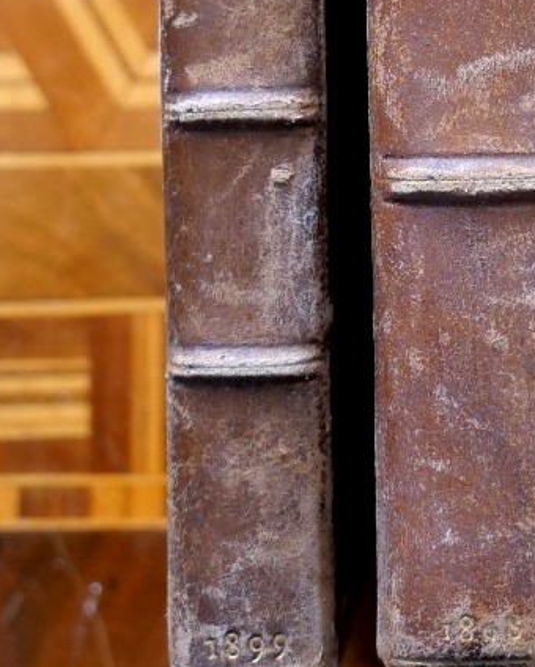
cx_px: 467
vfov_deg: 13.4
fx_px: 2727
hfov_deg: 11.1
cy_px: -236
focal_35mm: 138
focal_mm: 25
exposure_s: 1/60
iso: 1250
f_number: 4.5
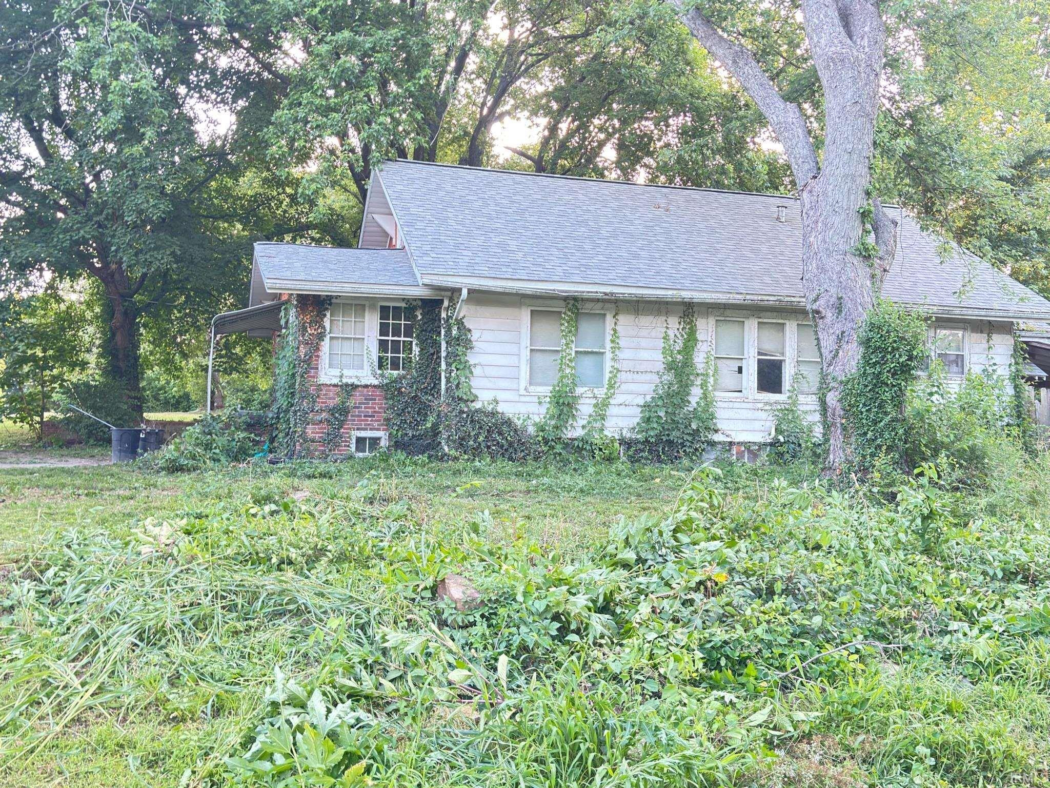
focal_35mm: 32
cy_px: 394
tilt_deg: +3.0
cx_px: 525
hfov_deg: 56.8
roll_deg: -1.2
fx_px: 971
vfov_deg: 44.2
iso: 200
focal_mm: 5.96
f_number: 1.6
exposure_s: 1/60
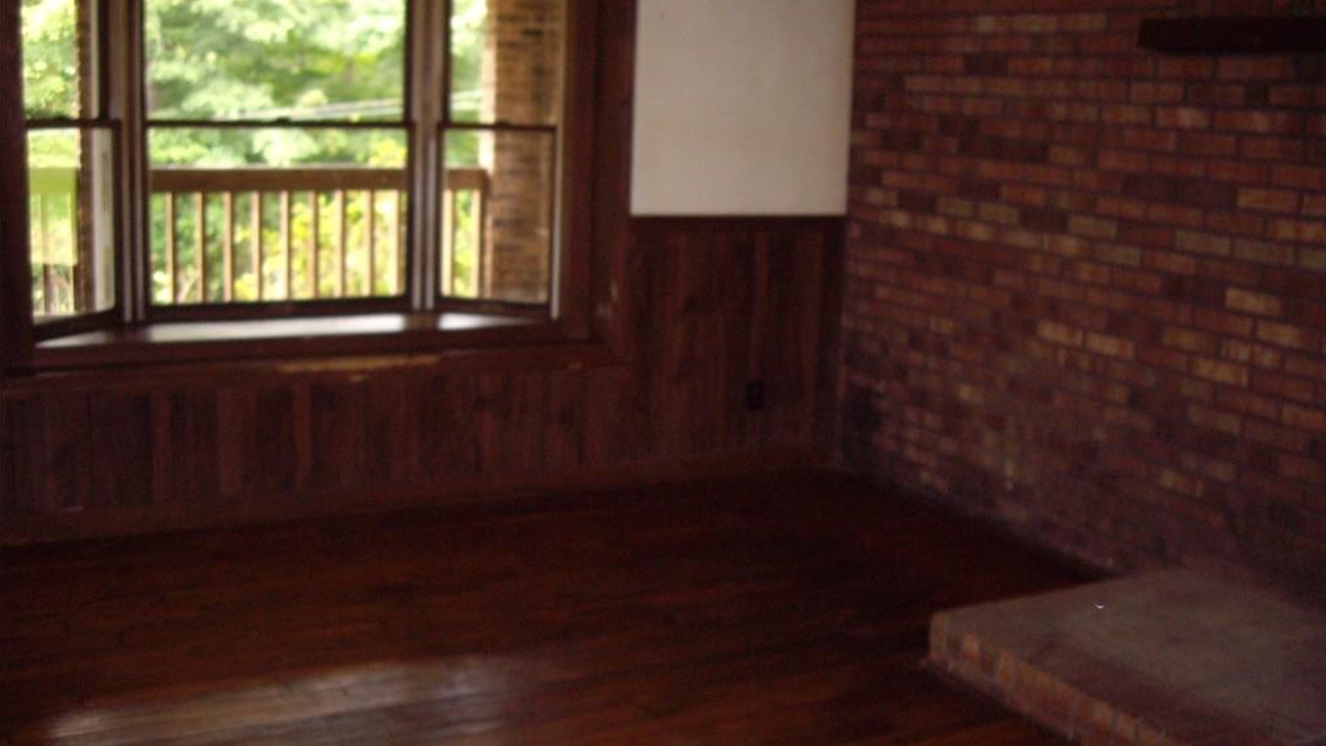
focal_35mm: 42
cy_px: 317
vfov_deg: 28.3
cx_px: 670
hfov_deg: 48.3
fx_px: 1477
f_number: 2.7
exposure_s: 1/40
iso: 200
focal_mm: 6.2
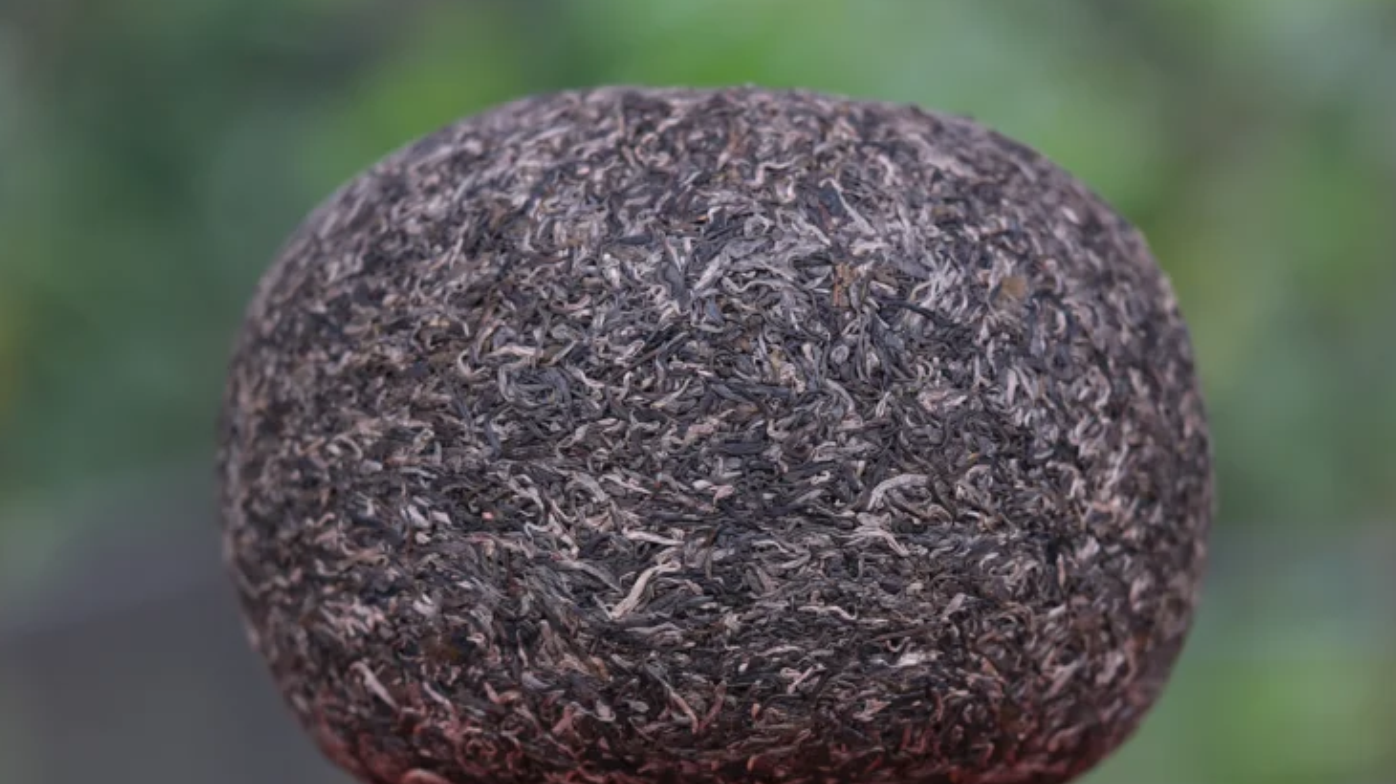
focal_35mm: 157
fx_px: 5809
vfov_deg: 7.7
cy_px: 519
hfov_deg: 13.7
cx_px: 688
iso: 160
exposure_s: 1/400
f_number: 1.2
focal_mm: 75
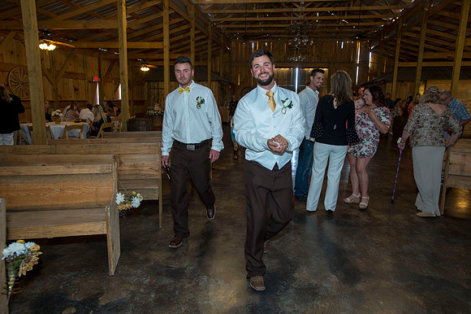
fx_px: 340
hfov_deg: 69.4
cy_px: 157
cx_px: 236
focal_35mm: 26
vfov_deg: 49.5
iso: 1600
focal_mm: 26
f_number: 4
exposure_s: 1/125
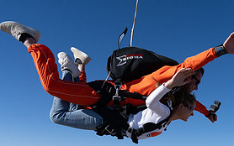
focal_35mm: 51
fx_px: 325
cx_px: 160
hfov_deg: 39.0
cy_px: 115
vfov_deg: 25.0
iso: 800
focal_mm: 24
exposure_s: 1/2000
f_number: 11
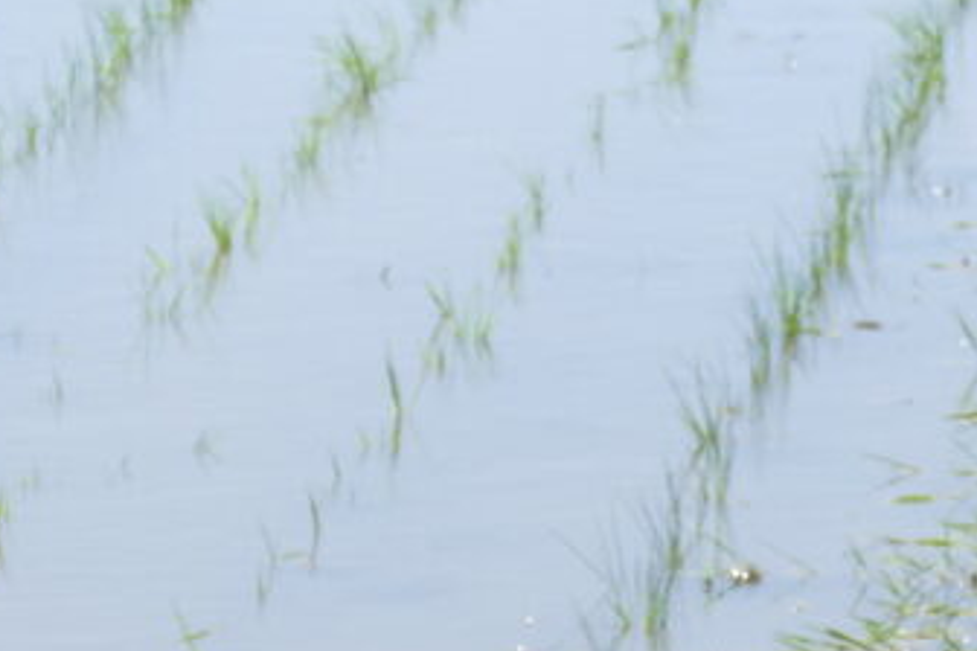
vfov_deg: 3.5
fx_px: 10746
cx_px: 994
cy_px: 291
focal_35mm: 396
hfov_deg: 5.2
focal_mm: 26.91
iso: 125
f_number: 3.7
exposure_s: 1/1300
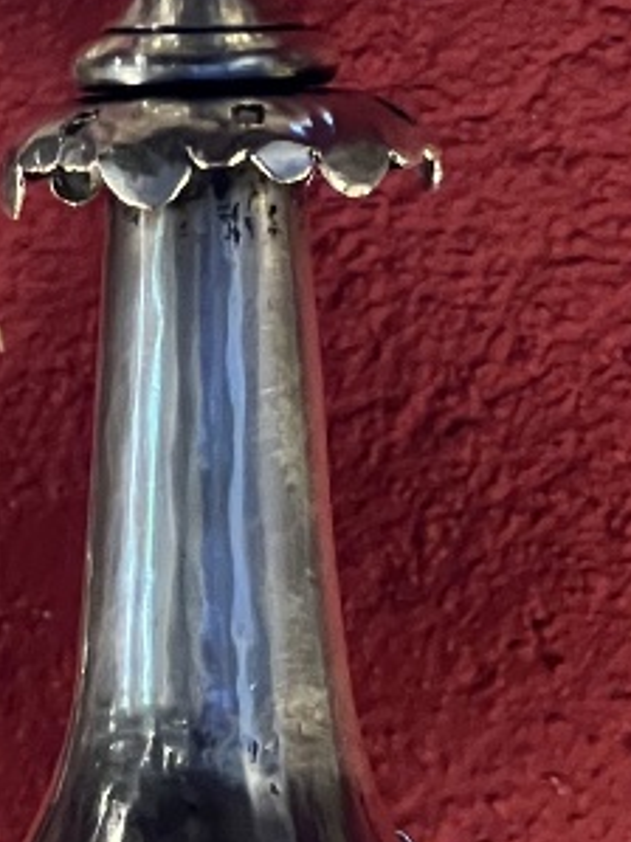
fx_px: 7516
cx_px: -470
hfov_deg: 4.8
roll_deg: -1.2
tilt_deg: -7.0
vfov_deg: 6.4
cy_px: 608
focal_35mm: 309
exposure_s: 1/50
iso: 320
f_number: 2.8
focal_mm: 9
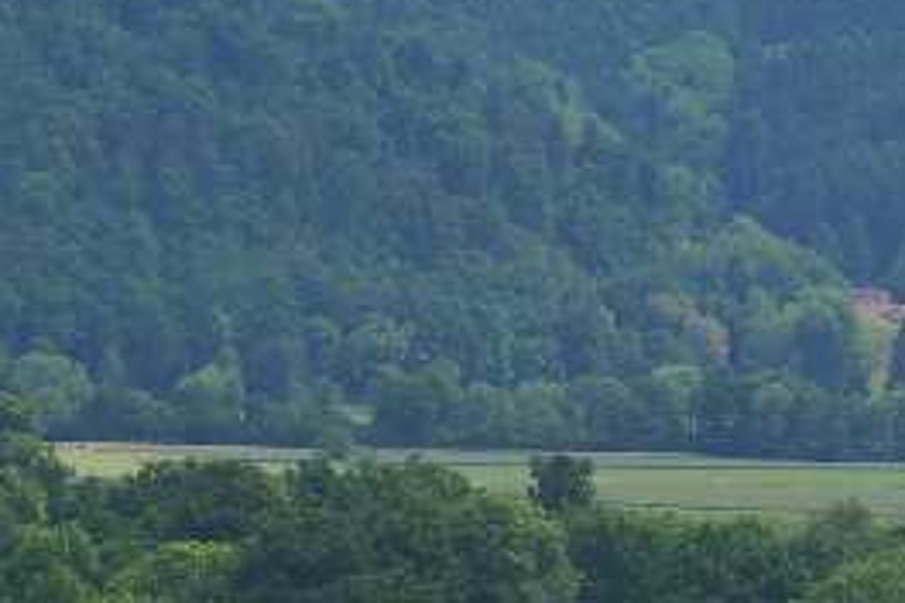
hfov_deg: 4.3
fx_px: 11990
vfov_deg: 2.9
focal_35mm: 477
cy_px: 771
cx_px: 1556
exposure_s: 1/500
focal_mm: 70
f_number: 4.5
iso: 100
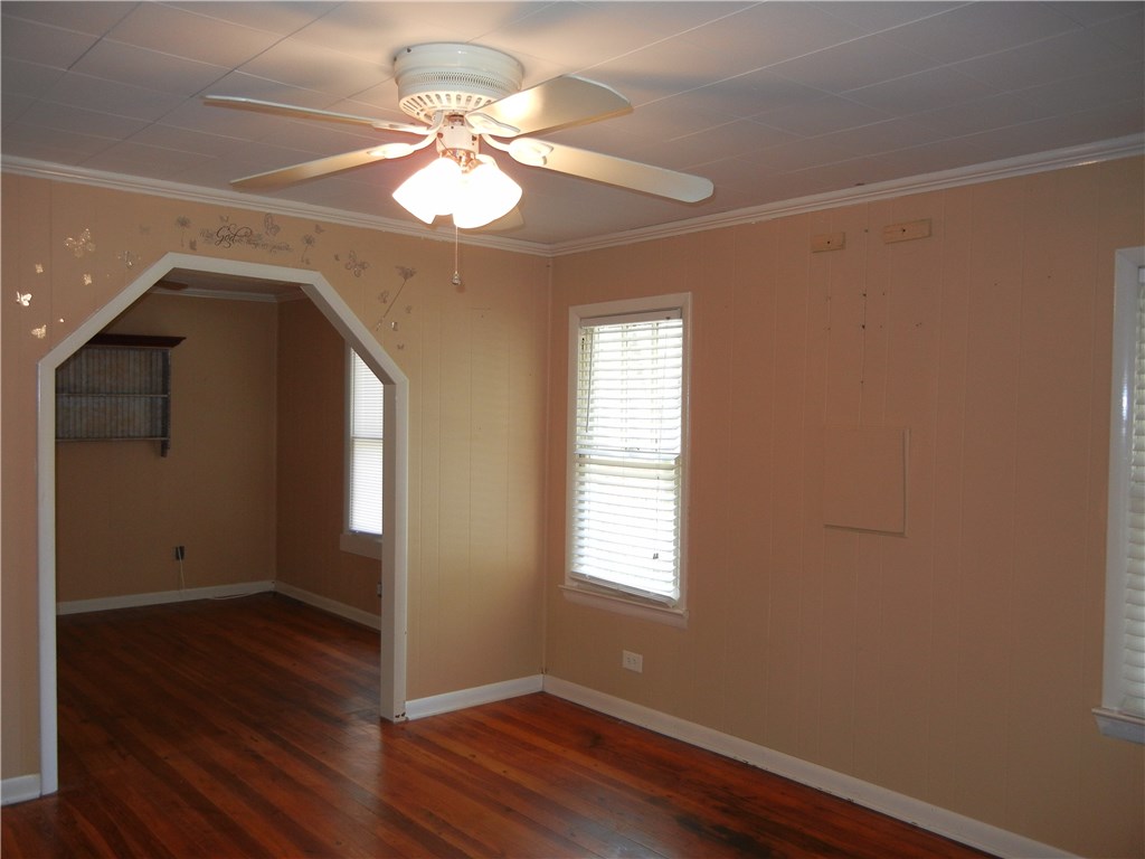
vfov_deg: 46.8
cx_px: 572
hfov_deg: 60.0
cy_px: 430
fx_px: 992
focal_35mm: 30
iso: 200
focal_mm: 5.4
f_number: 3.5
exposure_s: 1/30
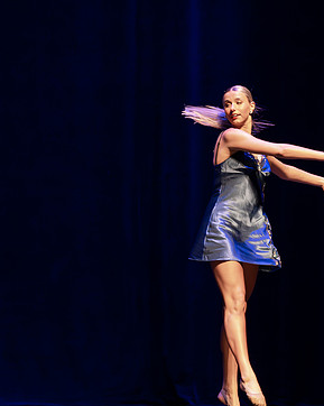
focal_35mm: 198
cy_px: 214
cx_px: 259
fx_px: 2376
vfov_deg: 9.8
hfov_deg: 7.8
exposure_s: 1/800
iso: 5000
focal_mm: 94
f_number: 2.8
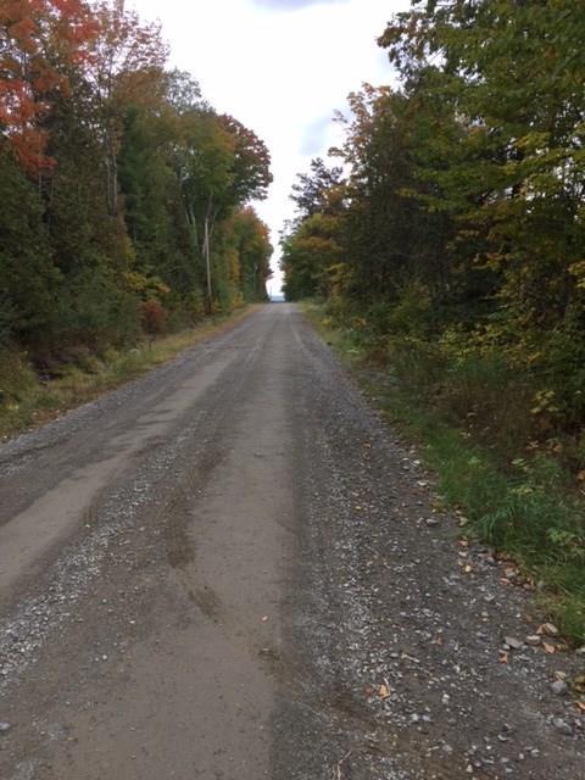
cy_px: 390
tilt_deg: -7.6
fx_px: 653
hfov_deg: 48.2
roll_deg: +2.6
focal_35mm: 29
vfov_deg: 61.7
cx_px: 292
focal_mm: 4.15
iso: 32
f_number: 2.2
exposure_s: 1/363
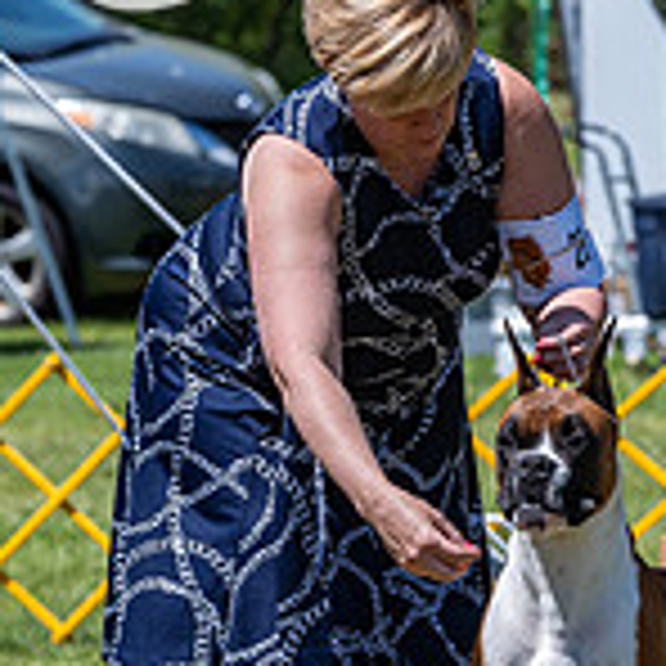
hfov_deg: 4.5
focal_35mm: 389
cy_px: 410
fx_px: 8467
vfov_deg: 4.5
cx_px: 554
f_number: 6.3
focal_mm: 151
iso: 500
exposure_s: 1/1600
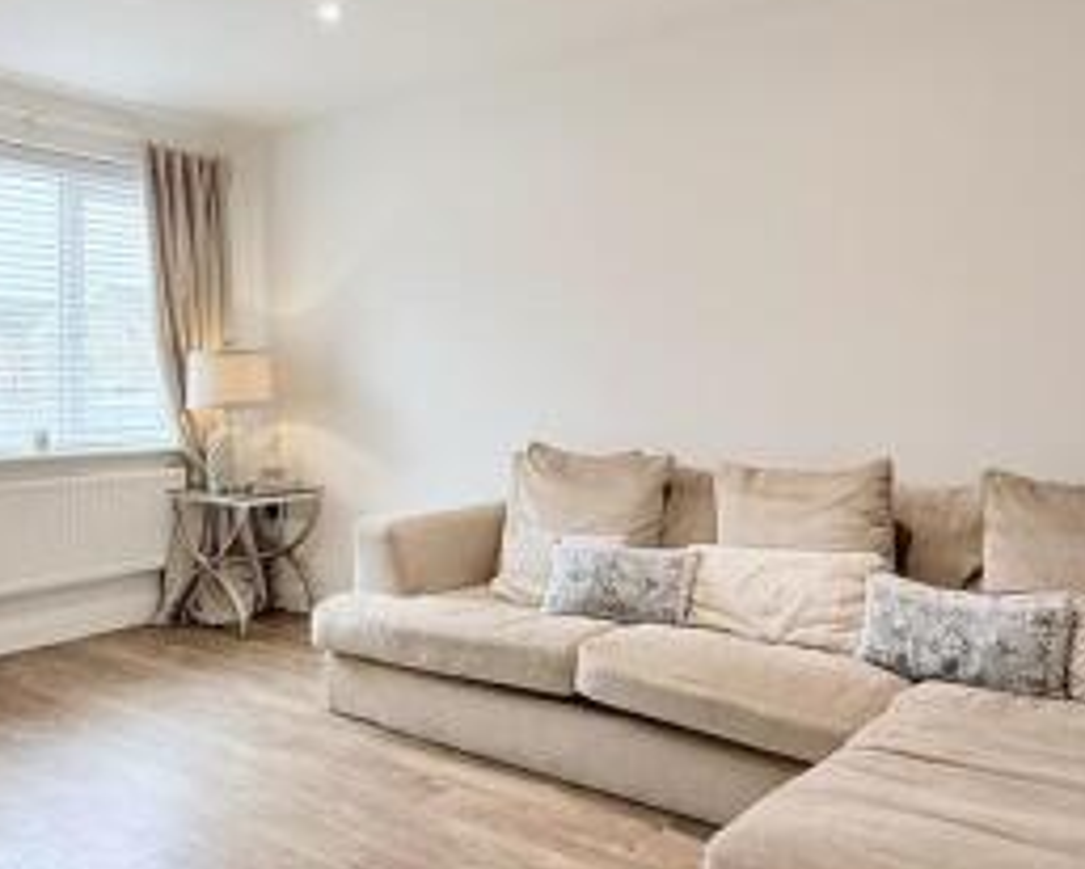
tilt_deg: +0.6
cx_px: 441
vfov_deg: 47.1
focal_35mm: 31
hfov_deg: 56.8
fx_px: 996
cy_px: 386
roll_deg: +0.2
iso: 100
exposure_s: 1/99
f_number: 2.2
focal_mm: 2.22
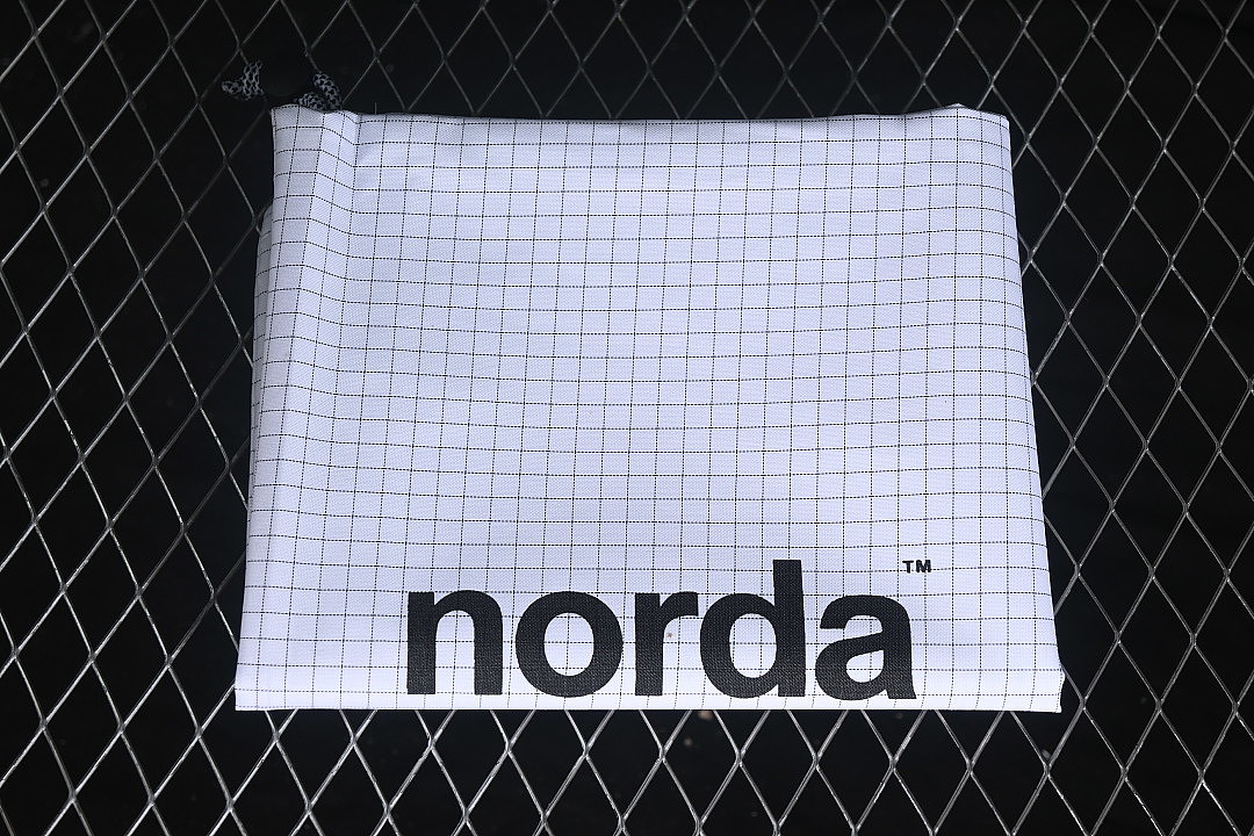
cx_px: 627
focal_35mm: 75
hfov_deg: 27.0
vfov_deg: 18.2
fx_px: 2612
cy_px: 418
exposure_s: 1/80
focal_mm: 50
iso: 160
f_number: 7.1
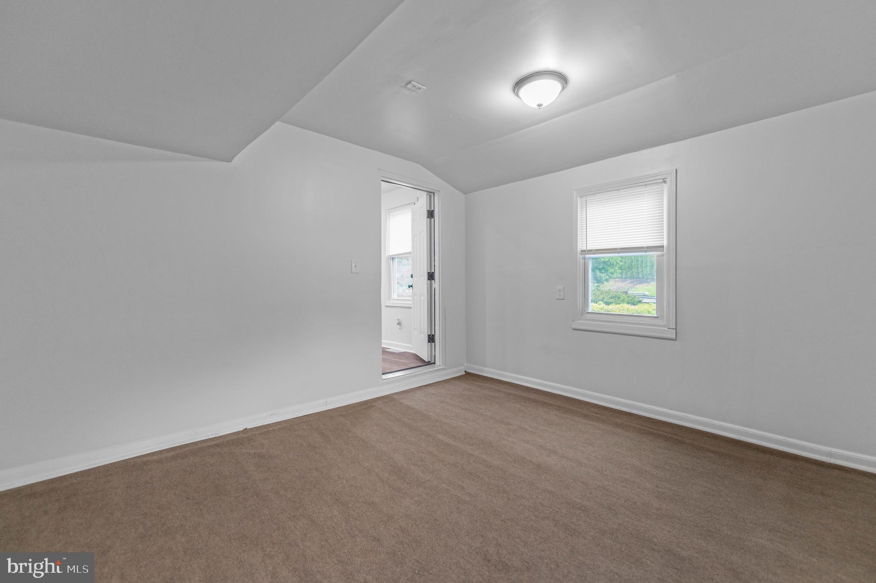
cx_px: 438
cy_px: 292
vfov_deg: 81.1
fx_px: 340
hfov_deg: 104.3
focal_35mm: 14
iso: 500
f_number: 2.8
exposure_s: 1/125
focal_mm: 14
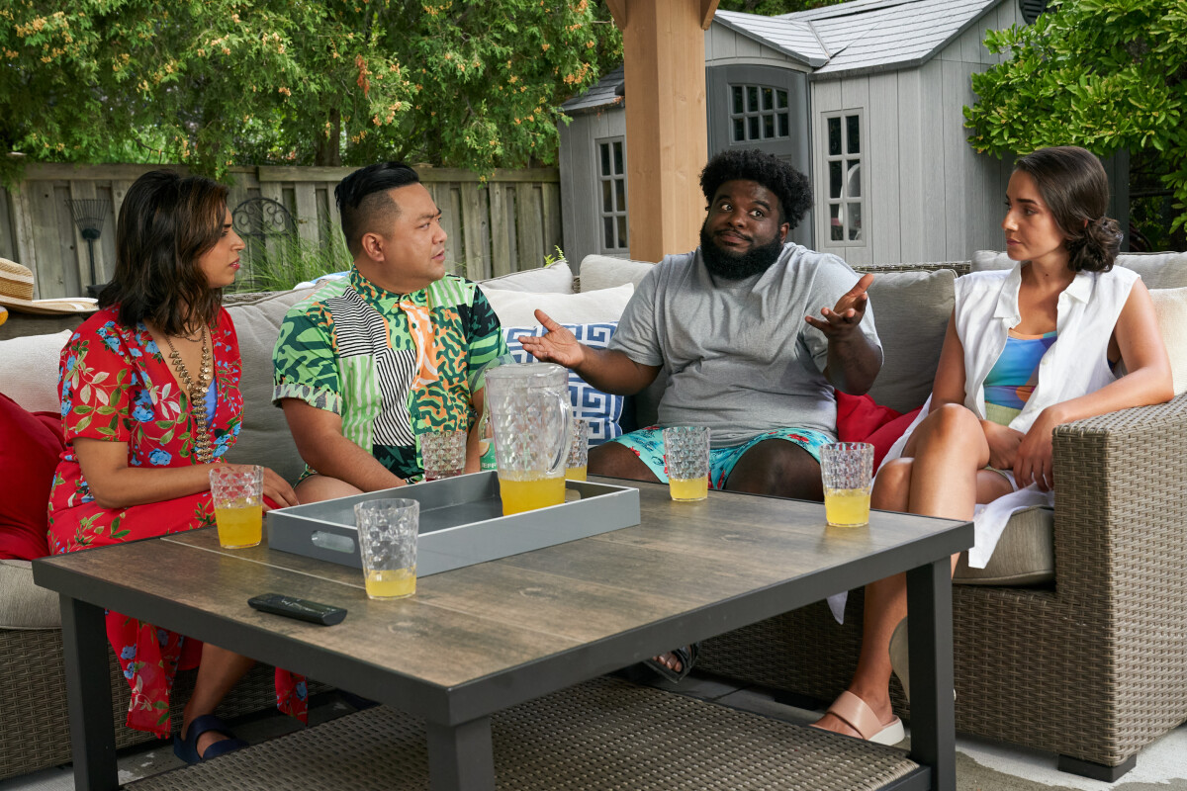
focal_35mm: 41
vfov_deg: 32.6
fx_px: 1352
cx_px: 594
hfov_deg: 47.4
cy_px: 396
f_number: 8
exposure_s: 1/250
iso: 1600
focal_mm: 41
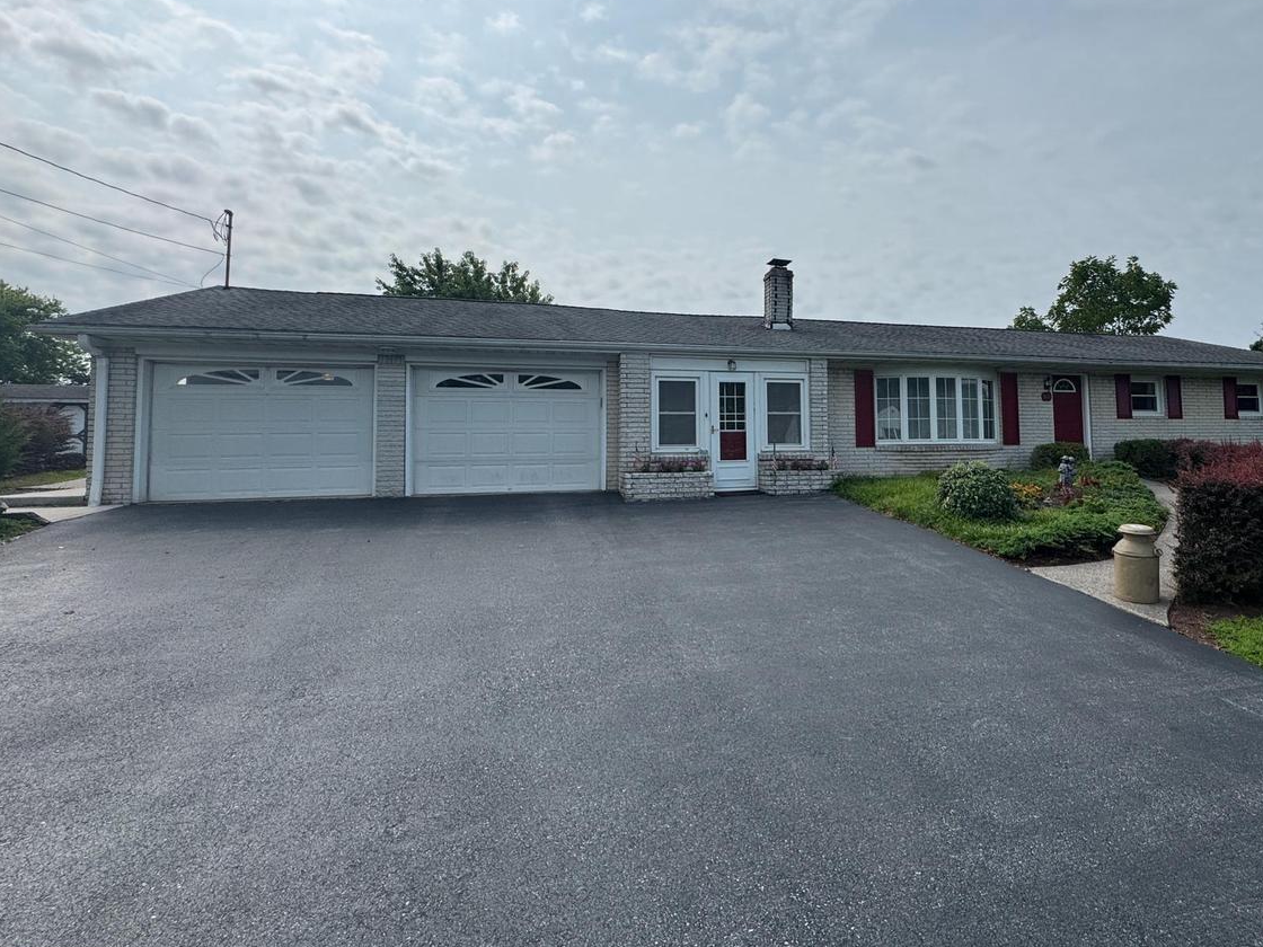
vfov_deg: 71.3
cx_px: 735
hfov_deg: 87.0
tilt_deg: +2.2
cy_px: 411
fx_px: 657
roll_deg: +0.7
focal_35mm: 18
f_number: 2.2
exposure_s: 1/3906
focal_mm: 2.22
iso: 50
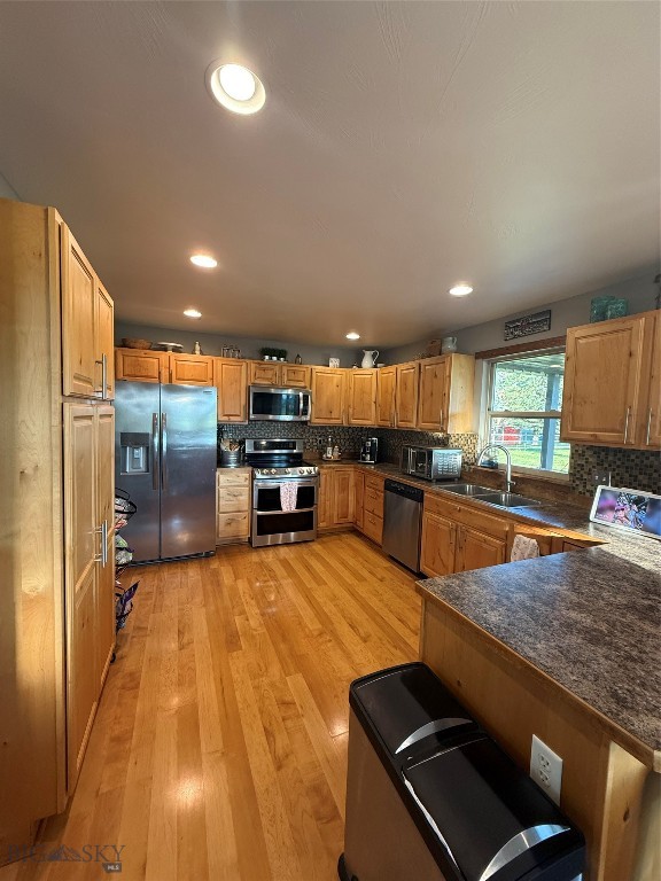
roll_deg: -2.0
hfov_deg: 85.7
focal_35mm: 14
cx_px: 330
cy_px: 440
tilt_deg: -2.6
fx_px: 356
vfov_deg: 102.1
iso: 320
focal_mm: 2.22
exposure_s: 1/60
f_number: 2.2
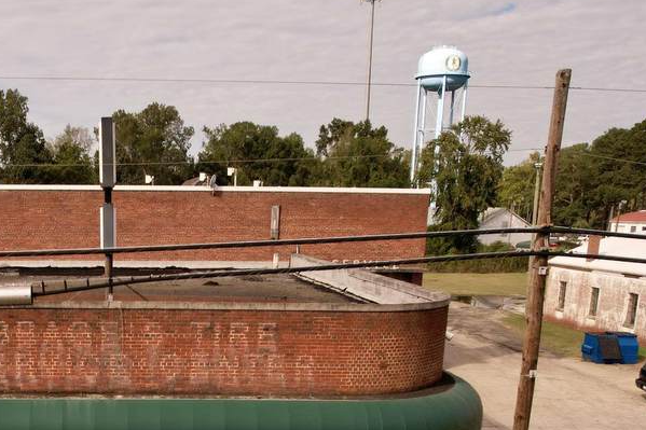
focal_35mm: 47
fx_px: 843
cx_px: 124
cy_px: 445
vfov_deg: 26.8
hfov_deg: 40.1
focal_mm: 8.38
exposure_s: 1/3000
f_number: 2.8
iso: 130
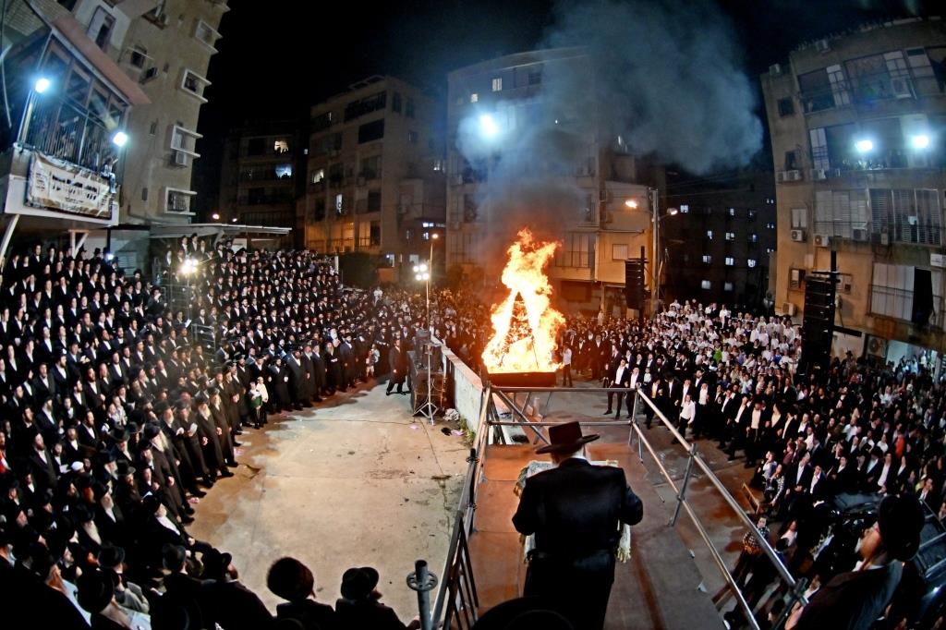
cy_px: 315
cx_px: 473
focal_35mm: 15
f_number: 2.8
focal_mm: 10.5
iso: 640
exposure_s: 1/400
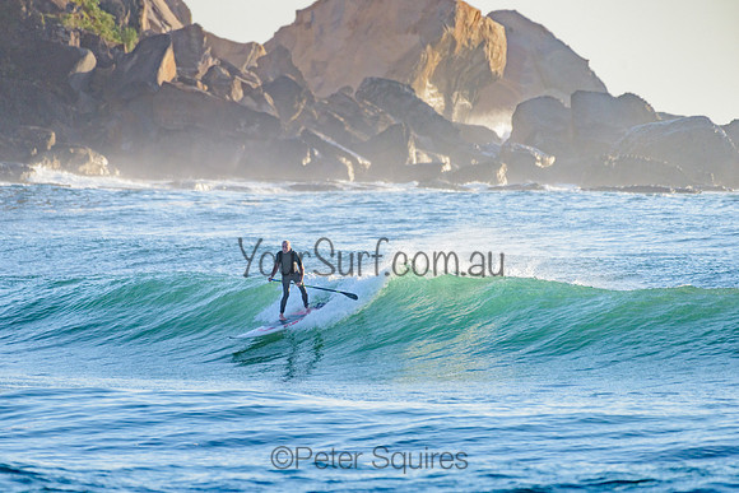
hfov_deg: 3.4
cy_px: 195
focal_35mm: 613
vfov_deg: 2.2
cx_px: 291
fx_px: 12581
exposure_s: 1/2000
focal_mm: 500
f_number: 5.6
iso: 250
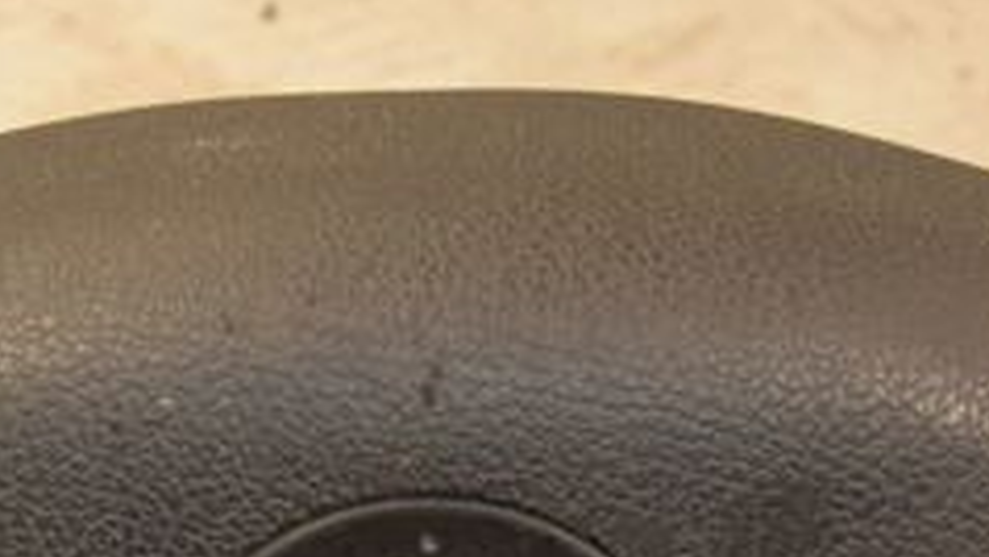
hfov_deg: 12.7
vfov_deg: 7.1
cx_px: 316
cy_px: 865
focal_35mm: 169
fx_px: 4433
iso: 800
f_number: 5.6
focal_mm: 40
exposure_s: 1/200
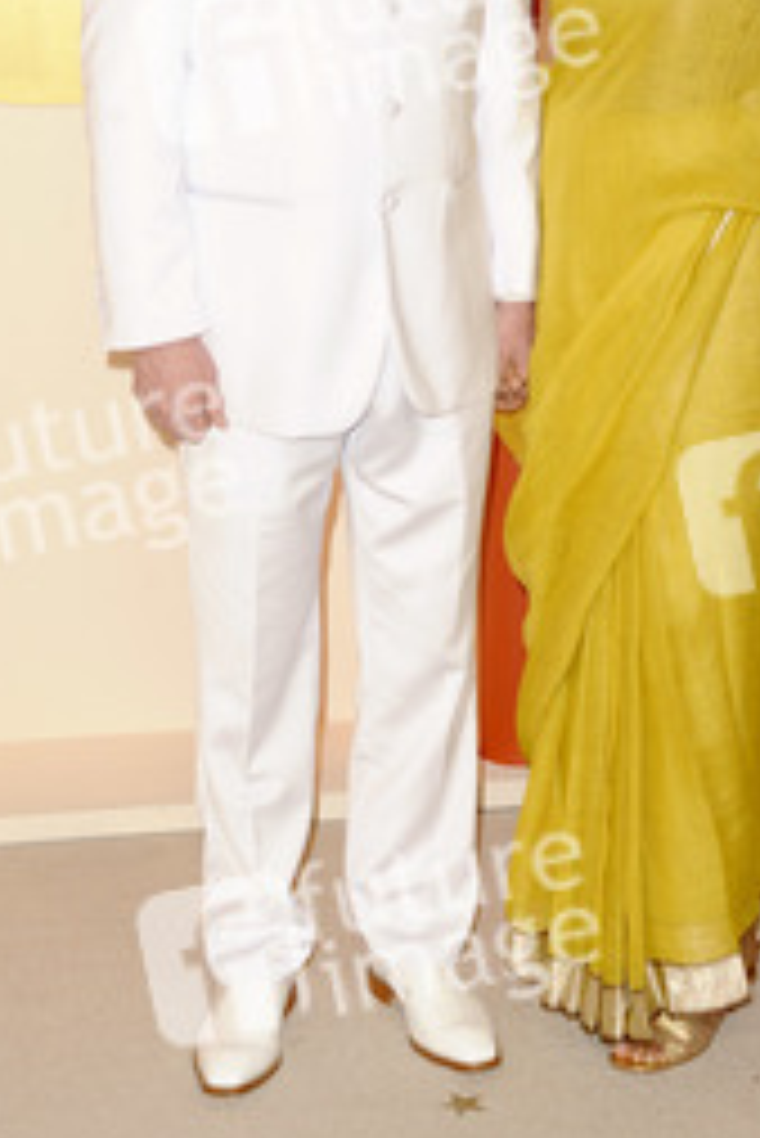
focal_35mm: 98
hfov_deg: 14.0
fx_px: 3099
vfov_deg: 20.6
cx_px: 501
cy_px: 265
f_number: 6.3
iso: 1600
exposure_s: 1/200
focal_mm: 62
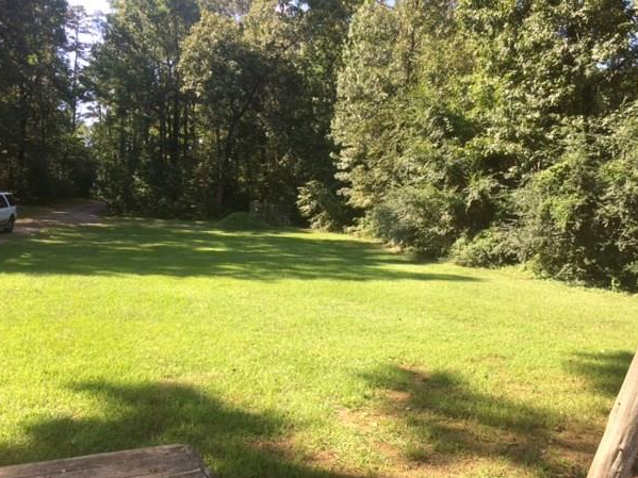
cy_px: 254
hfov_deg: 58.4
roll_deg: -1.3
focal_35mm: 31
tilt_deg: -1.2
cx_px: 312
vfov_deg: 45.4
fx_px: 571
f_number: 2.2
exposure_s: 1/507
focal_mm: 4.15
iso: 32
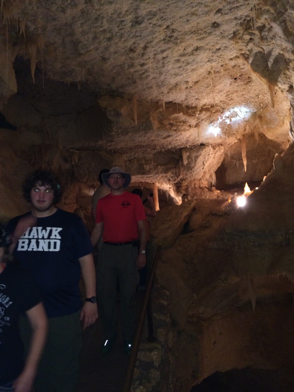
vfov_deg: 61.6
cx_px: 147
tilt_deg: +6.3
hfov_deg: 48.2
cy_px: 196
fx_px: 328
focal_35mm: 29
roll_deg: +4.2
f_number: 2.2
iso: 200
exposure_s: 1/16
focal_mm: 4.15
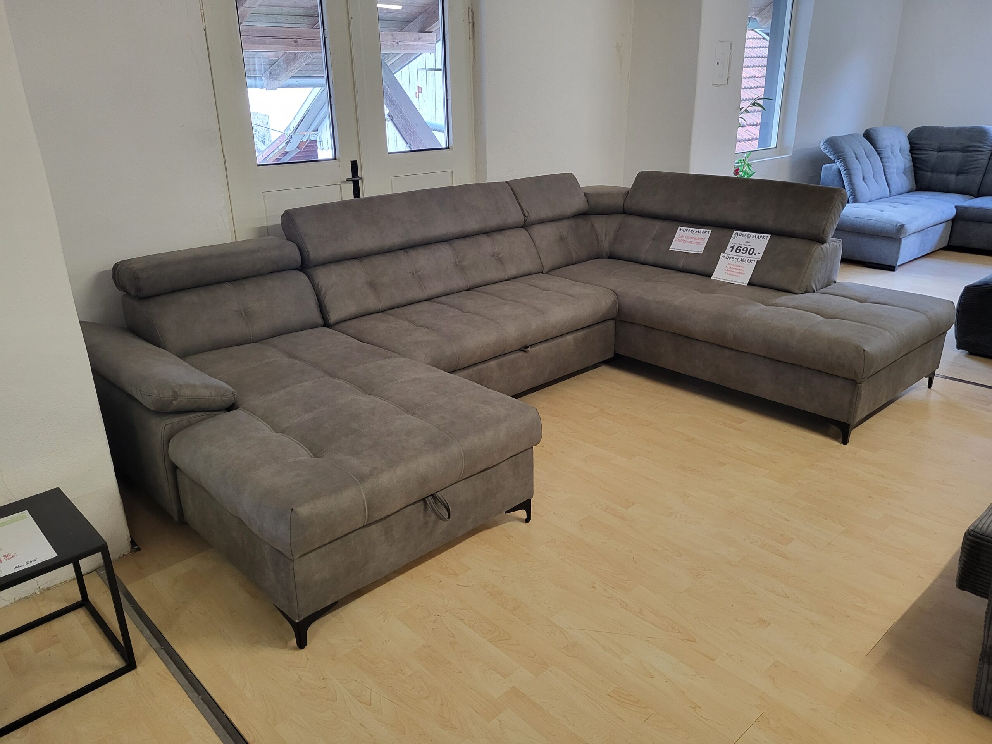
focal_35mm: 26
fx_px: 745
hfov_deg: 67.3
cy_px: 372
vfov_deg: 53.1
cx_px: 496
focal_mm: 5.4
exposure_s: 1/50
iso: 400
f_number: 1.8
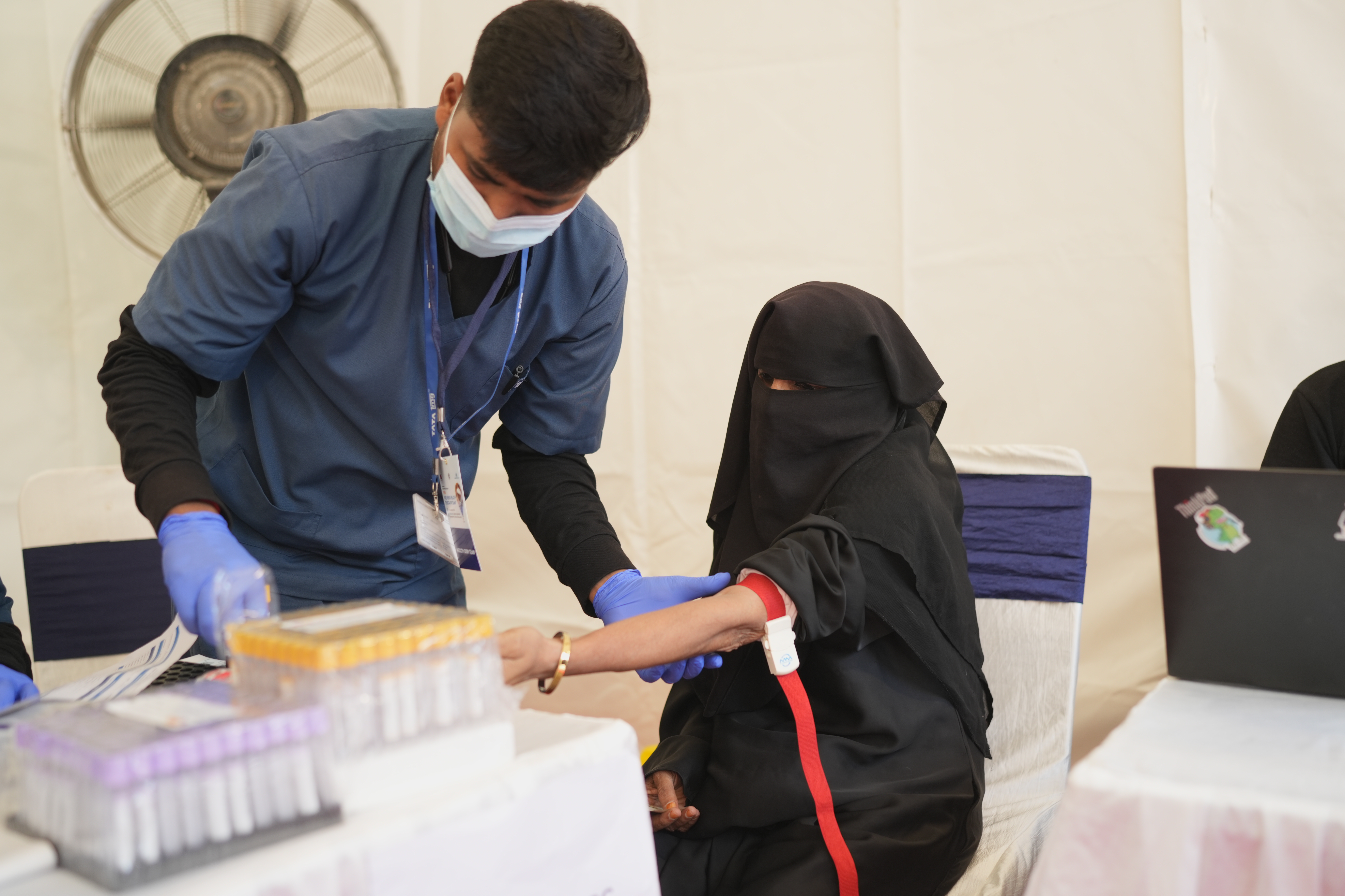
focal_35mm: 36
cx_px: 672
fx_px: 1345
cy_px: 440
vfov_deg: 36.9
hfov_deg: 53.1
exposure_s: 1/800
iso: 320
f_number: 2
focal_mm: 35
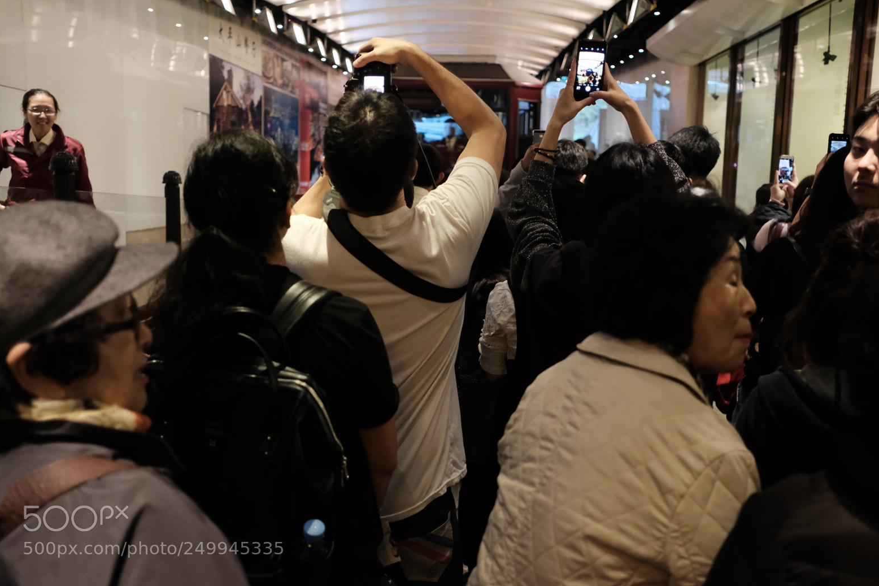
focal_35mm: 36
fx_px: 879
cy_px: 291
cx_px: 440
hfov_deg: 53.1
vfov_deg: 36.9
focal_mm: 23
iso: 3200
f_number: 2
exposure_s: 1/125
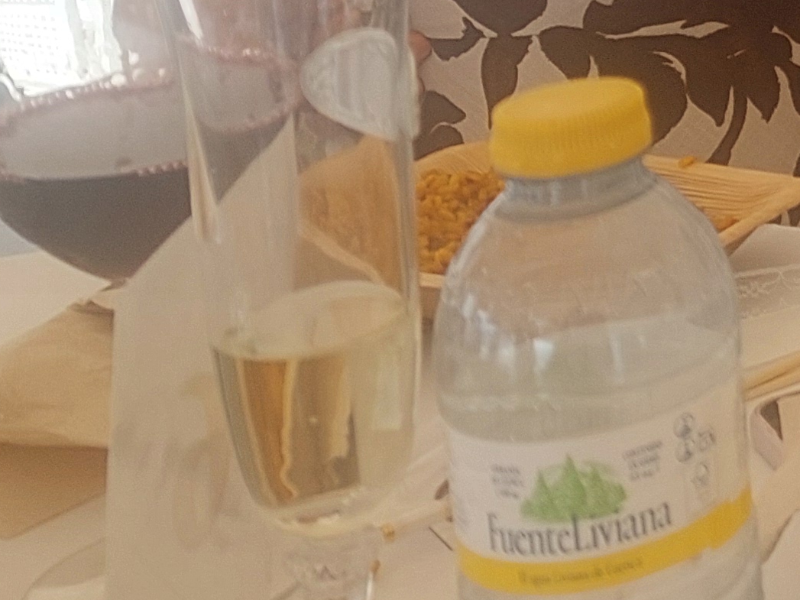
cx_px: 1498
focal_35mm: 106
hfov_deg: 15.5
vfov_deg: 13.0
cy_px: -368
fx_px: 2449
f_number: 1.8
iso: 40
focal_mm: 5.23
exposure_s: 1/309
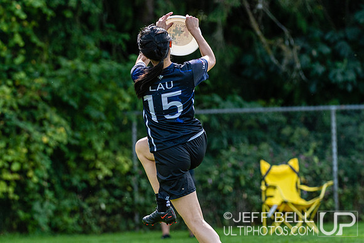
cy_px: 150
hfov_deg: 5.6
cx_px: 182
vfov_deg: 3.7
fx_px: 3747
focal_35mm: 371
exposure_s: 1/1250
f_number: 4
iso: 200
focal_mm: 200
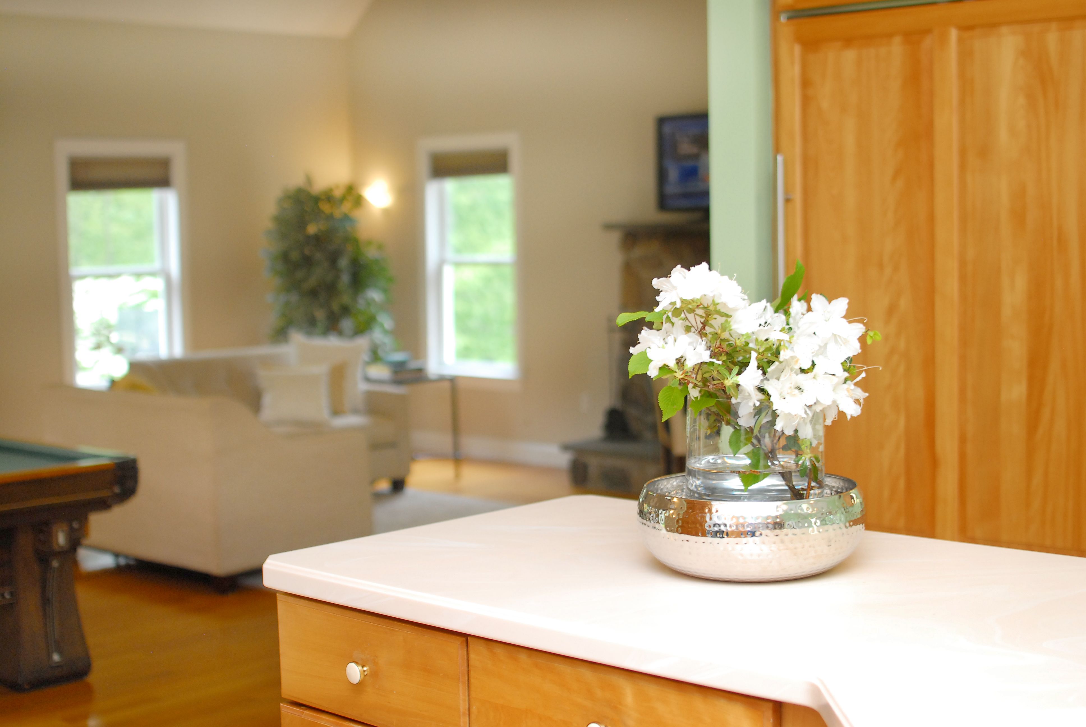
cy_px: 364
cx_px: 543
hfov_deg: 37.8
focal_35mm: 52
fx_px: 1586
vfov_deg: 25.8
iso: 400
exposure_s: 1/200
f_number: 2.5
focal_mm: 35
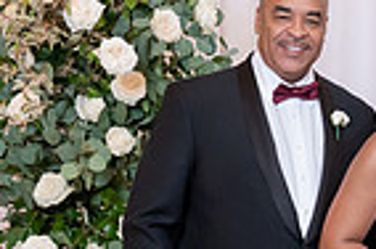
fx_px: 2699
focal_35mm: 259
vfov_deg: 5.3
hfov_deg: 7.9
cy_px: 234
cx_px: 518
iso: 2000
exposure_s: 1/100
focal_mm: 58
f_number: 4
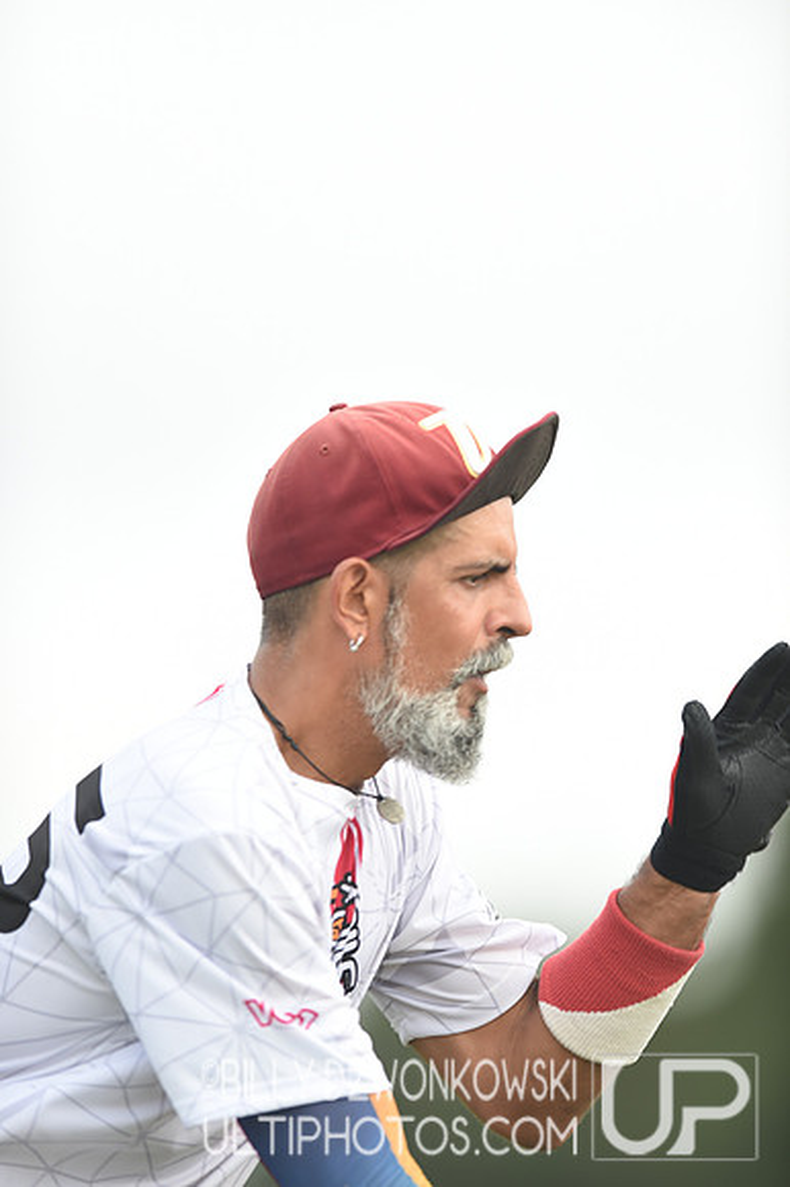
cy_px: 594
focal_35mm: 400
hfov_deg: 3.4
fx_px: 13181
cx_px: 395
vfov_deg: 5.2
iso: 200
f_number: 2.8
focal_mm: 400
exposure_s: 1/800
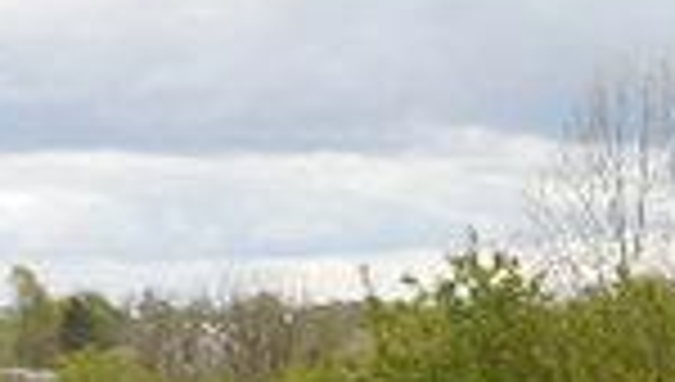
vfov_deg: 10.0
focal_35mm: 116
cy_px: 656
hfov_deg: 16.3
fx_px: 2080
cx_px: 1098
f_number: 3.7
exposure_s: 1/500
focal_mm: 4.5
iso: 125
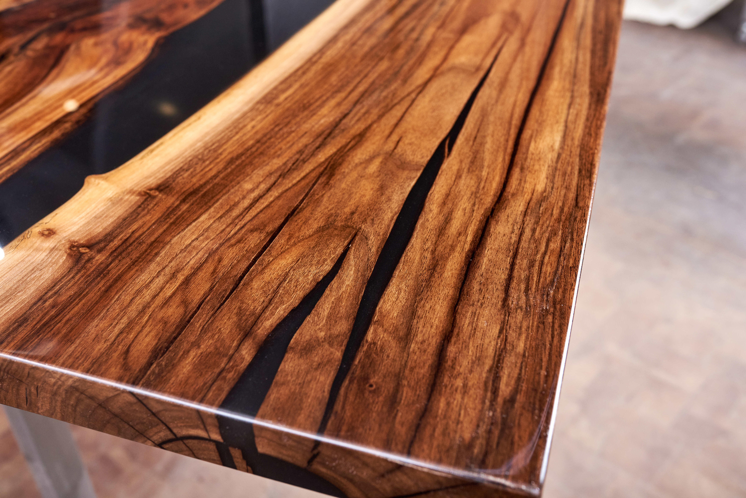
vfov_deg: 37.9
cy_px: 249
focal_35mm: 35
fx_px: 726
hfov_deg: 54.4
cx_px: 373
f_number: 7.1
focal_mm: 35
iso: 500
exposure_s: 1/200
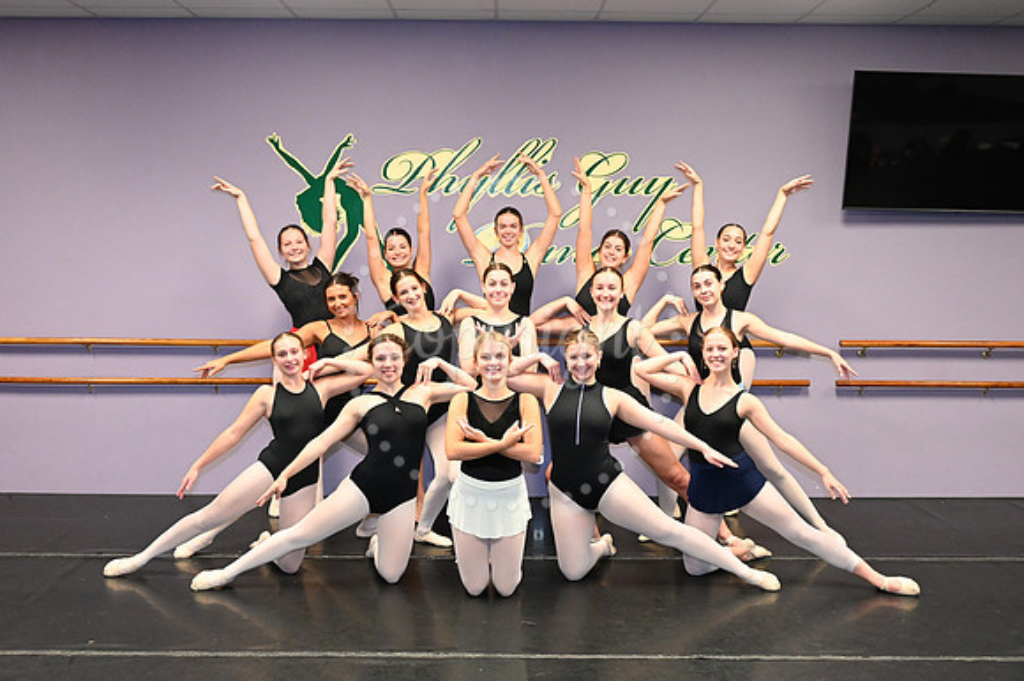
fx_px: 1194
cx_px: 512
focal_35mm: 42
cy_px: 340
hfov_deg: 46.4
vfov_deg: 31.9
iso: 5000
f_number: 6.3
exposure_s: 1/80
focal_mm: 42
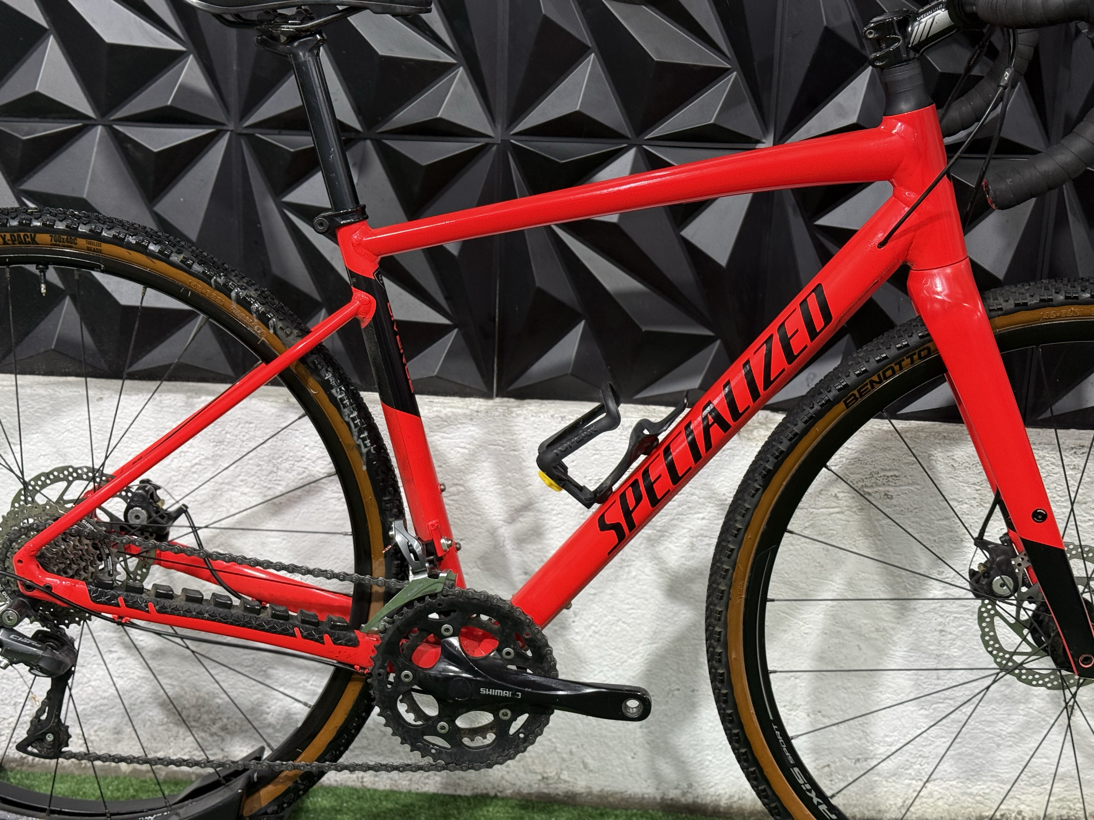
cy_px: 410
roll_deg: -2.8
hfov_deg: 39.7
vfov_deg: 30.3
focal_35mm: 48
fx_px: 1517
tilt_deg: -15.1
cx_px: 547
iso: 160
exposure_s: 1/60
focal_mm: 6.76
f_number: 1.78
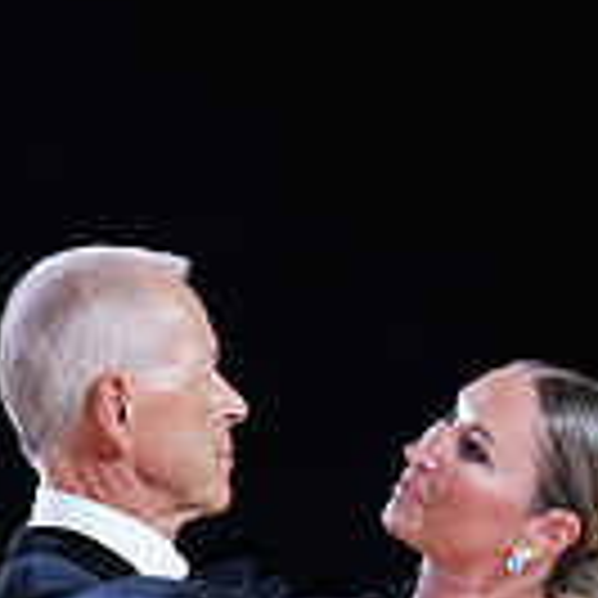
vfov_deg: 2.4
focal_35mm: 740
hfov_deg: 2.4
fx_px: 14463
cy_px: 1088
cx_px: 142
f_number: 2.8
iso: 1250
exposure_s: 1/500
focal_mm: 200
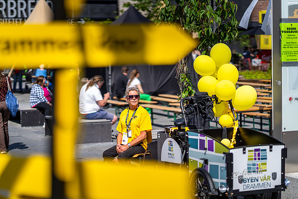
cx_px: 149
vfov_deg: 16.1
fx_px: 704
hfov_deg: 23.9
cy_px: 100
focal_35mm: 85
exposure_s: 1/8000
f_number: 1.4
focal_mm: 85
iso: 64
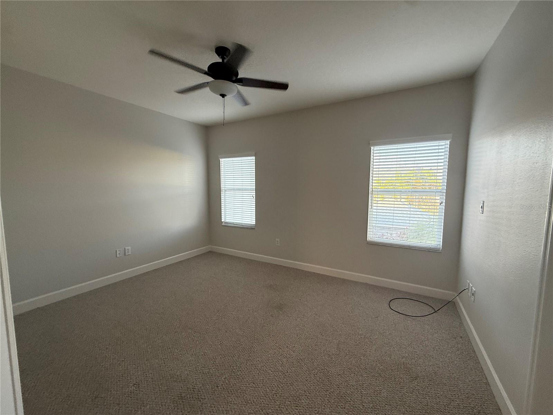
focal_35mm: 14
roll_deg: -0.4
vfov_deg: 85.7
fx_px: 224
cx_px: 276
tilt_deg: -5.5
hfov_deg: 102.1
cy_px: 208
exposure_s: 1/99
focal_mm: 2.22
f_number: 2.2
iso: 200
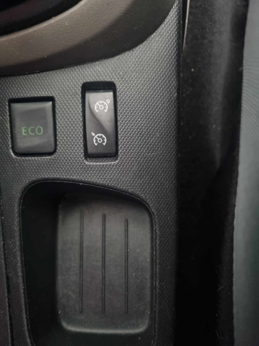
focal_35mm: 26
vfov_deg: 67.3
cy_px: 173
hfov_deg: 53.1
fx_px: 259
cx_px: 130
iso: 1600
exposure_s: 1/10
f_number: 1.8
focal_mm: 5.4
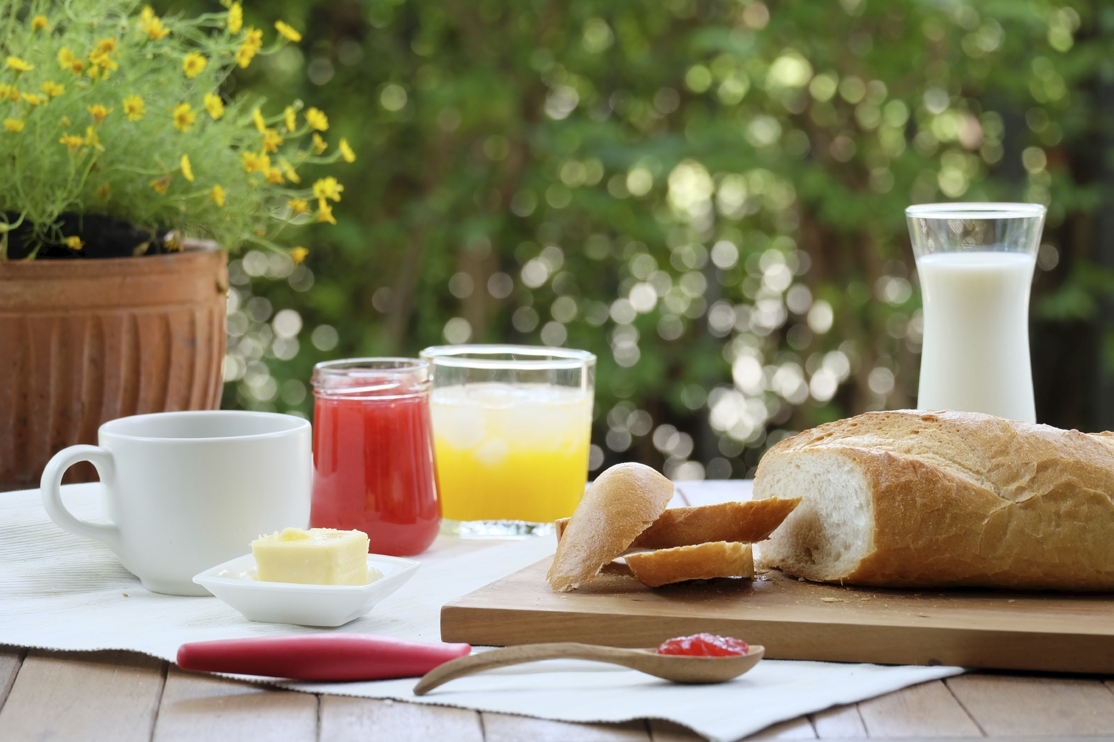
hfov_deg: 17.1
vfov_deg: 11.4
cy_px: 371
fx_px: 3712
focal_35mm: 120
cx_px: 557
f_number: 5.6
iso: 500
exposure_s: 1/60
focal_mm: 80
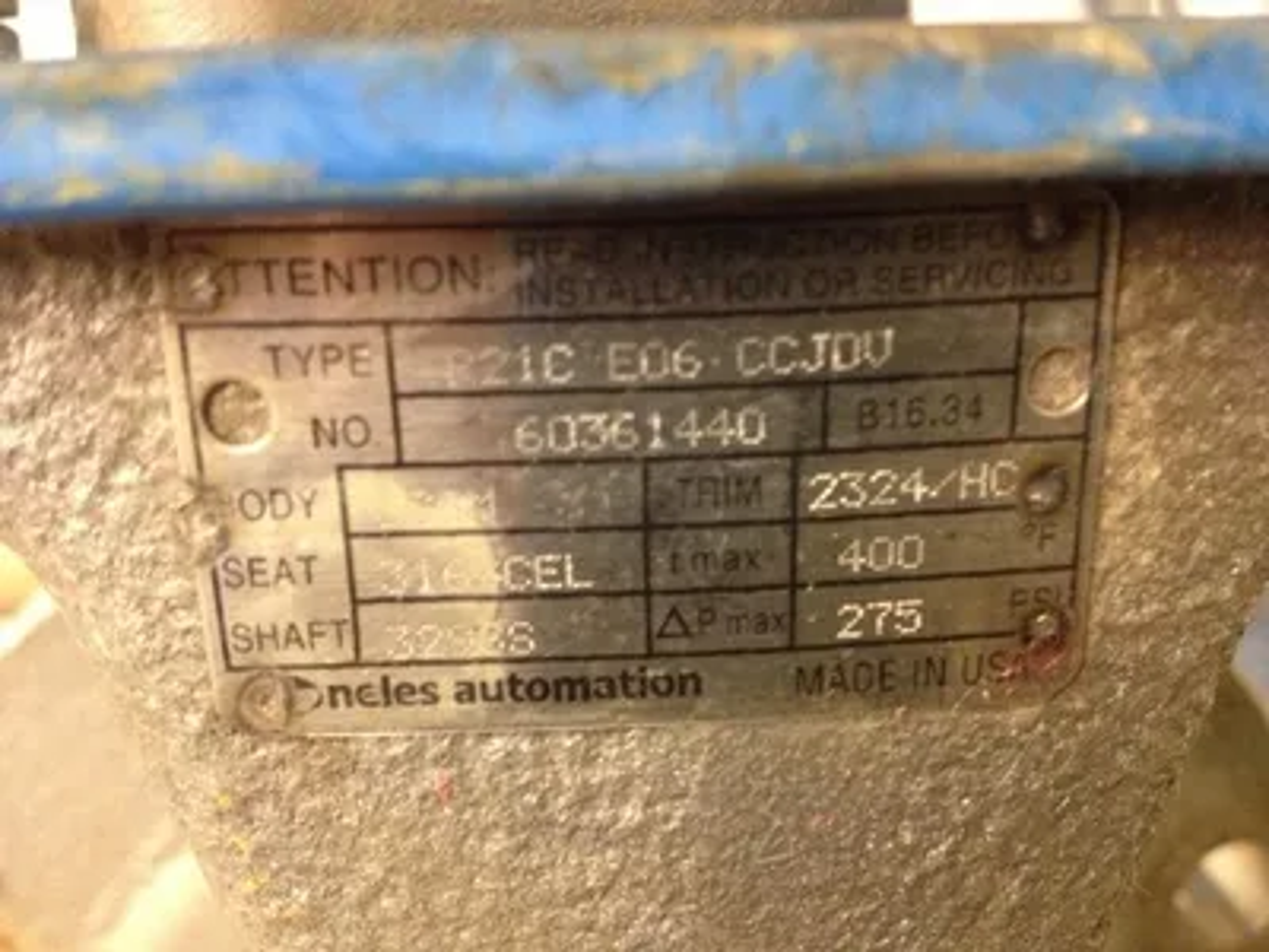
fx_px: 1283
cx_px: 634
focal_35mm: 35
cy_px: 476
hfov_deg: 52.6
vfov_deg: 40.7
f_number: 2.4
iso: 500
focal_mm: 4.28
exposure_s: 1/15
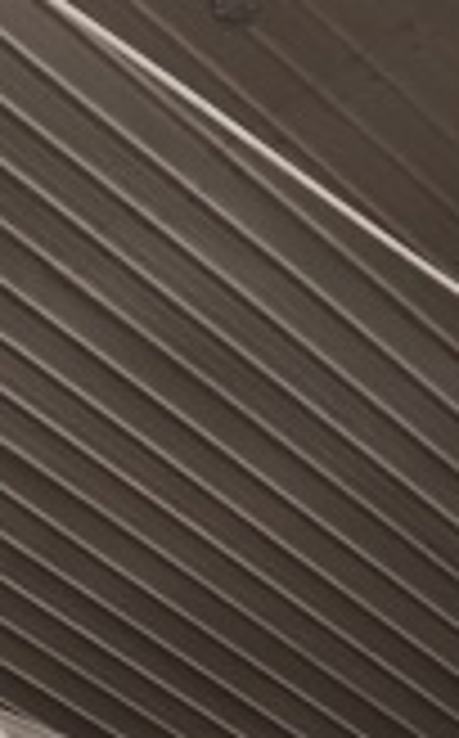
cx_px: -126
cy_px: 1825
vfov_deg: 10.9
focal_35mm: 159
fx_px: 3194
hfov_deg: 8.1
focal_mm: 6.06
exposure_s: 1/50
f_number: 1.6
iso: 1250
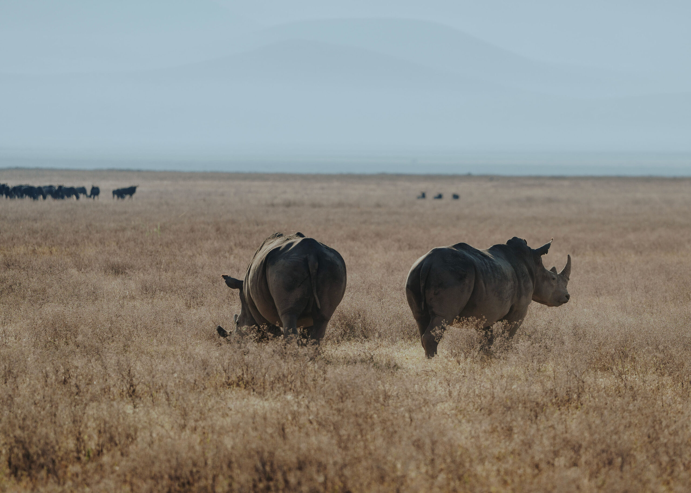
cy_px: 246
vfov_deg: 5.2
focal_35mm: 279
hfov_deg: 7.2
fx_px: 5479
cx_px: 493
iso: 100
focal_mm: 200
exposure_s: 1/1600
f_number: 2.8
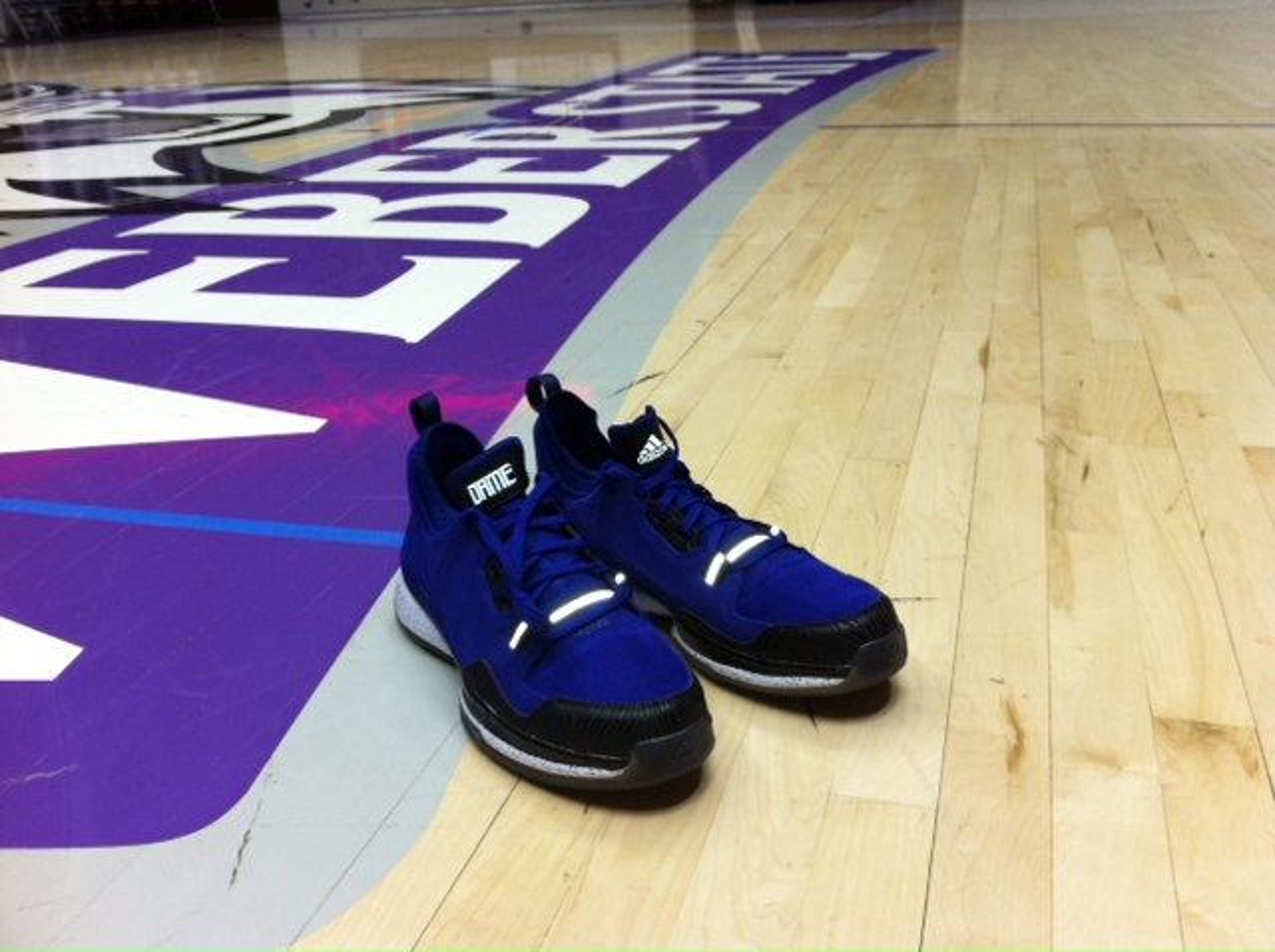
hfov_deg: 52.7
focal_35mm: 35
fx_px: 1287
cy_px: 476
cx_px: 638
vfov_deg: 40.6
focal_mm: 3.85
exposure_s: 1/123
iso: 80
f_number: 2.8
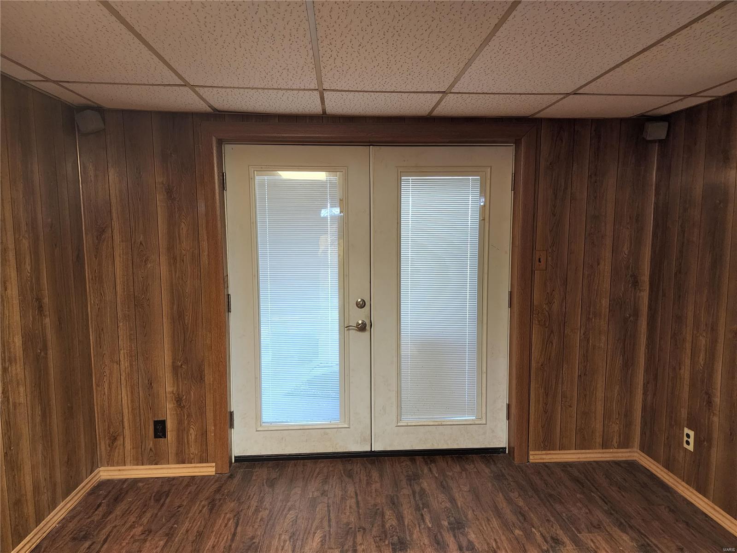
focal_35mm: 23
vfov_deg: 58.9
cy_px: 276
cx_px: 368
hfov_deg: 73.9
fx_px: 490
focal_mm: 6.4
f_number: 1.8
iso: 320
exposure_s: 1/120
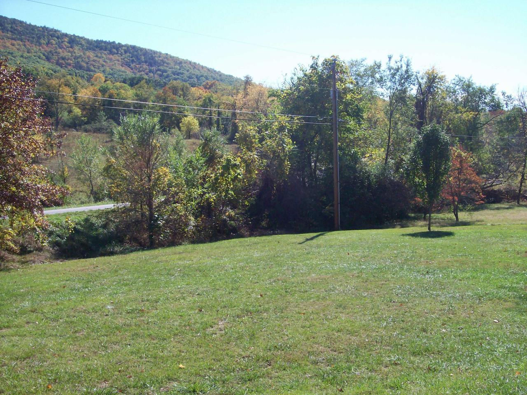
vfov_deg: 32.2
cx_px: 264
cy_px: 198
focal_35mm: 45
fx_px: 685
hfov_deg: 42.1
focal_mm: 7.6
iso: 80
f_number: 5.4
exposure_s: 1/347
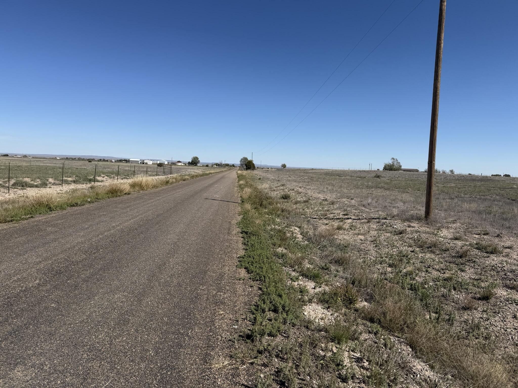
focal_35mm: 24
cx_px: 259
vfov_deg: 56.8
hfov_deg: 71.6
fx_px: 359
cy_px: 194
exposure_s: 1/7353
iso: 80
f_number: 1.78
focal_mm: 6.76
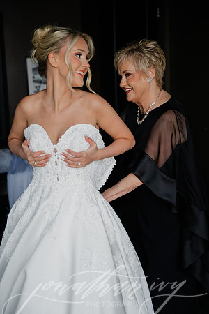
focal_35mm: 51
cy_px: 157
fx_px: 444
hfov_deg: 26.5
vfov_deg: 38.9
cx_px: 104
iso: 1600
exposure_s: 1/320
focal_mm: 51
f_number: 2.8
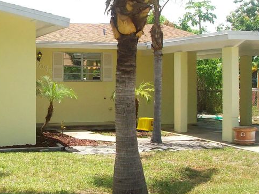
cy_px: 73
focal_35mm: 72
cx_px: 44
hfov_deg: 26.4
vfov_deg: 20.4
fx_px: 539
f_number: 2.8
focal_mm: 5.7
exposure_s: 1/639
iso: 80
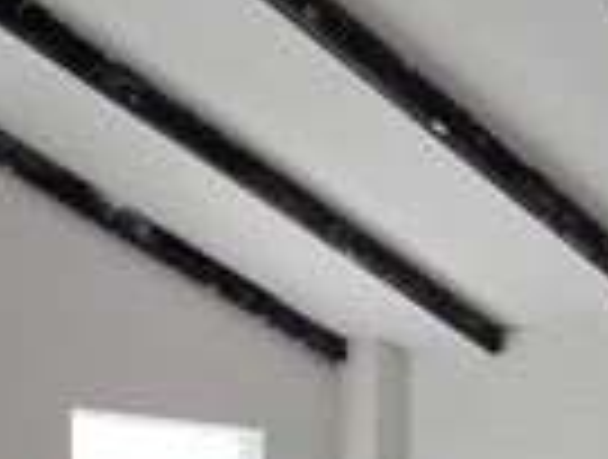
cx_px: 155
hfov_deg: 29.7
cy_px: 716
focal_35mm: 64
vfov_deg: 19.6
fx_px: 1127
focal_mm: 2.2
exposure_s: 1/60
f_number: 2.2
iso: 125
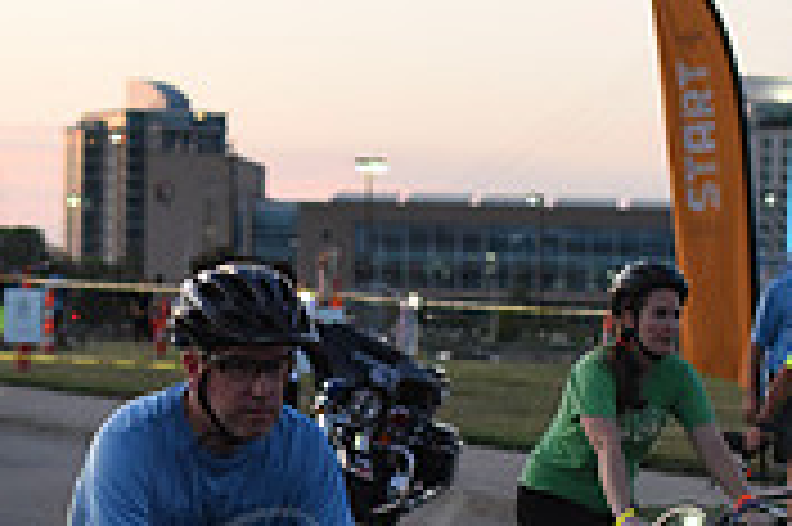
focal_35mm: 165
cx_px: 364
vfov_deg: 8.2
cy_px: 690
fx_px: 3627
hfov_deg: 12.5
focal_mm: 50
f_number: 2.8
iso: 2500
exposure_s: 1/400
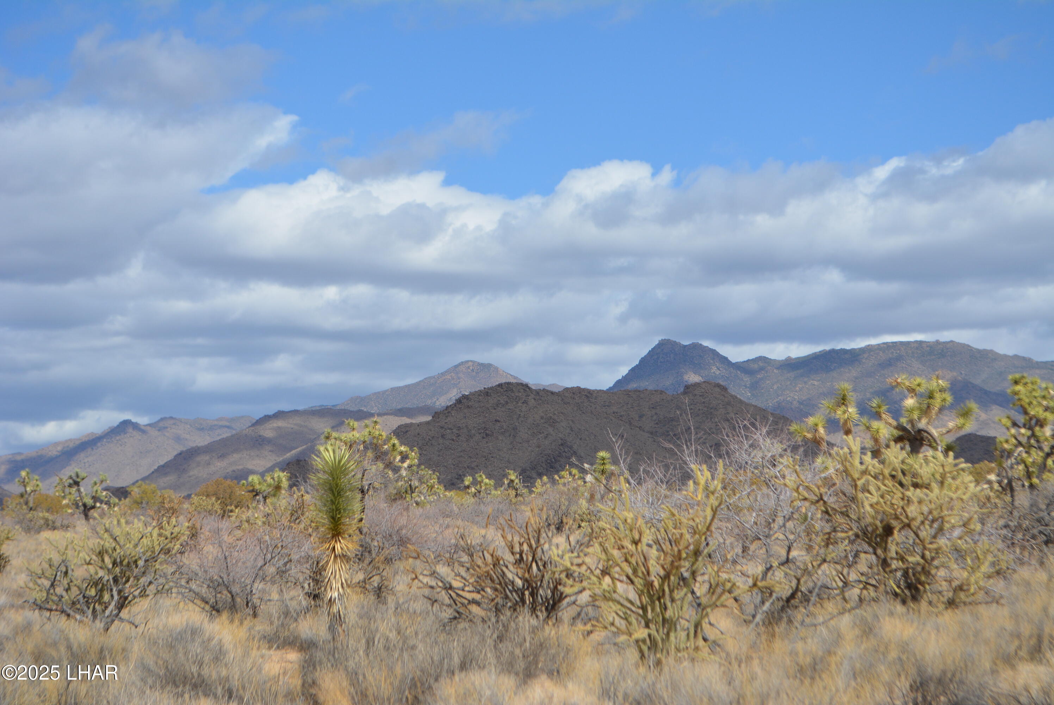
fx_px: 2417
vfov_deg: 16.6
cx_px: 527
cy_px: 352
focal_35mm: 82
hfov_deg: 24.6
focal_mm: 55
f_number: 8
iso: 400
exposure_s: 1/2000
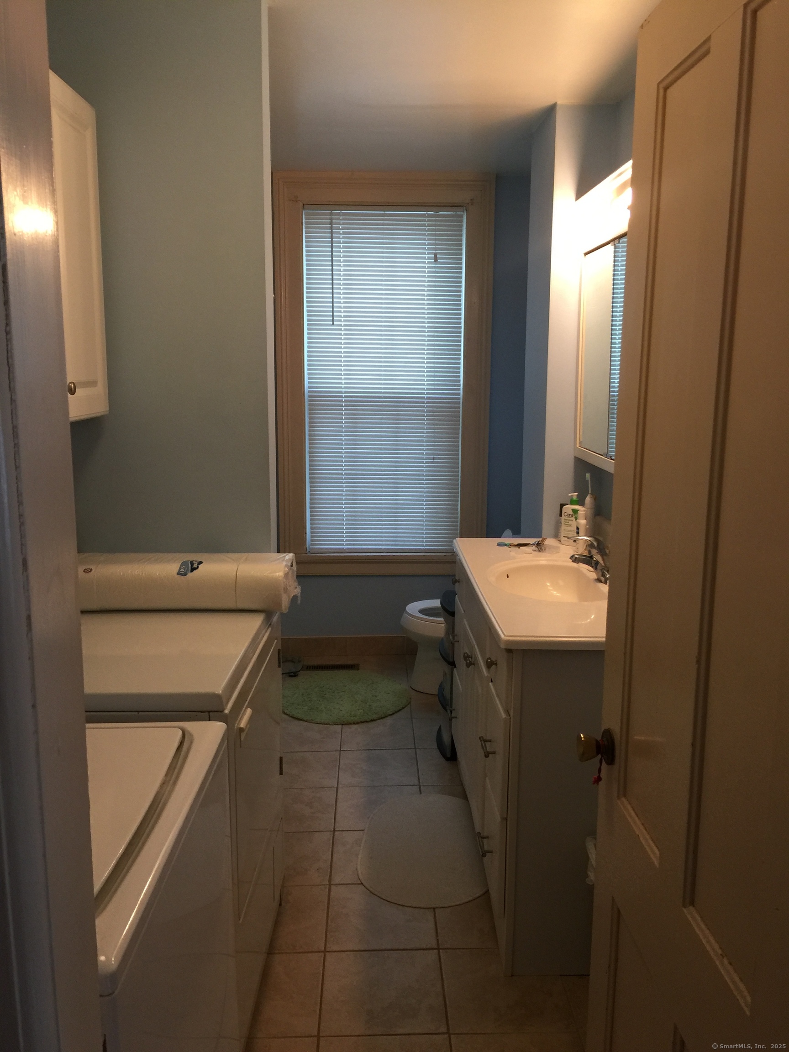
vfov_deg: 61.7
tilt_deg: -8.8
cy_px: 526
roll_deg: -0.3
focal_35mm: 29
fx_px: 881
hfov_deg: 48.2
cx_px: 394
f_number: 2.2
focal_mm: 4.15
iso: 64
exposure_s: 1/33
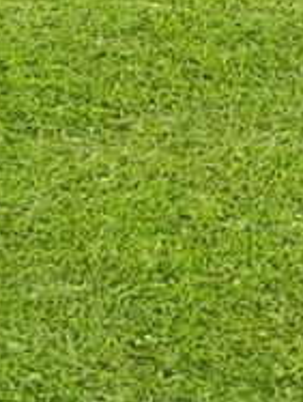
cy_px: -325
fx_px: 977
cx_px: 241
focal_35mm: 84
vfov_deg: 18.3
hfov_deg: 17.5
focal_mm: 16
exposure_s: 1/320
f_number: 8
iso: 400
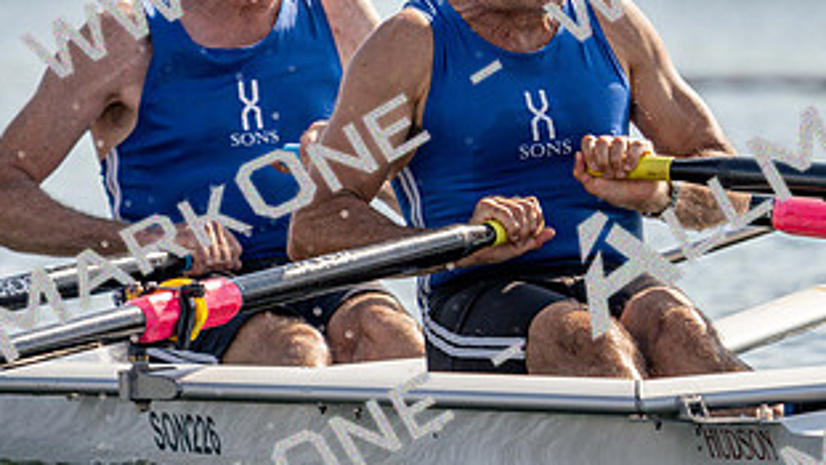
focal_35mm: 731
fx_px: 16012
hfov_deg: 3.0
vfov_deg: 1.7
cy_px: 86
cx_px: 351
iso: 320
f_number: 6.3
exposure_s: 1/1600
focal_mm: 374
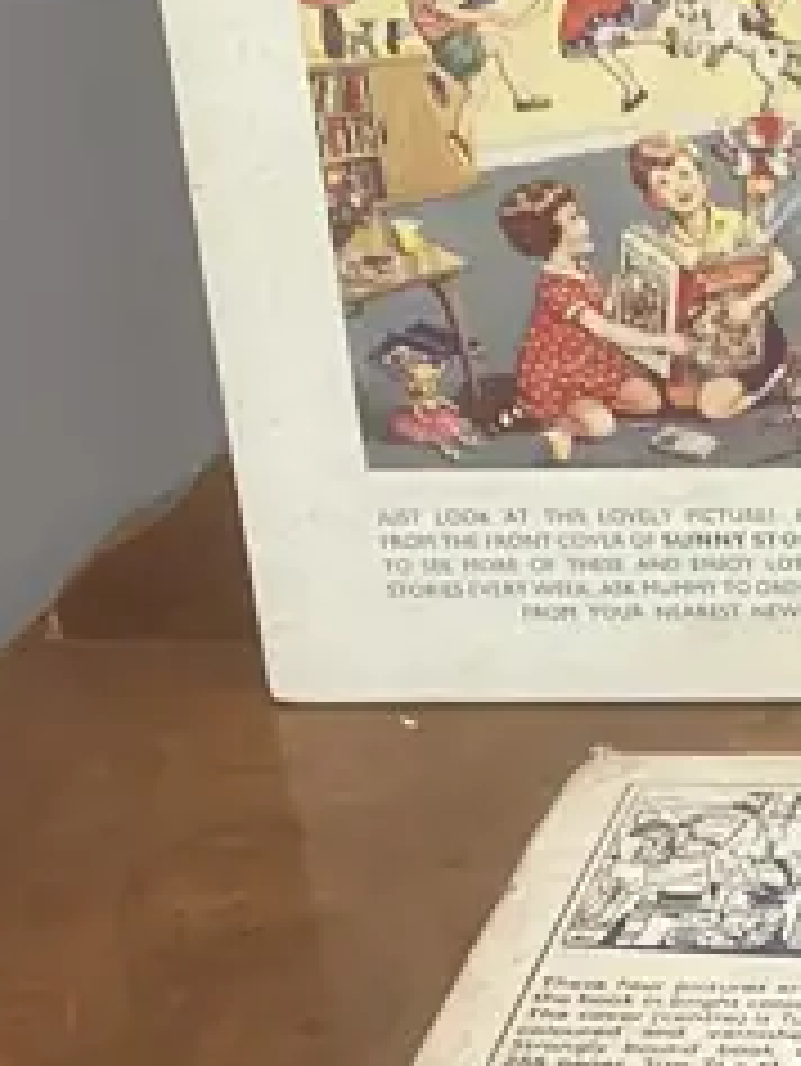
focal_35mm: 121
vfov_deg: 16.1
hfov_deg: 11.0
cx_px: 1647
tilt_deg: -31.0
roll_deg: -2.0
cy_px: 940
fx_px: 3730
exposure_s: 1/50
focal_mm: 3.99
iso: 160
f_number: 1.8
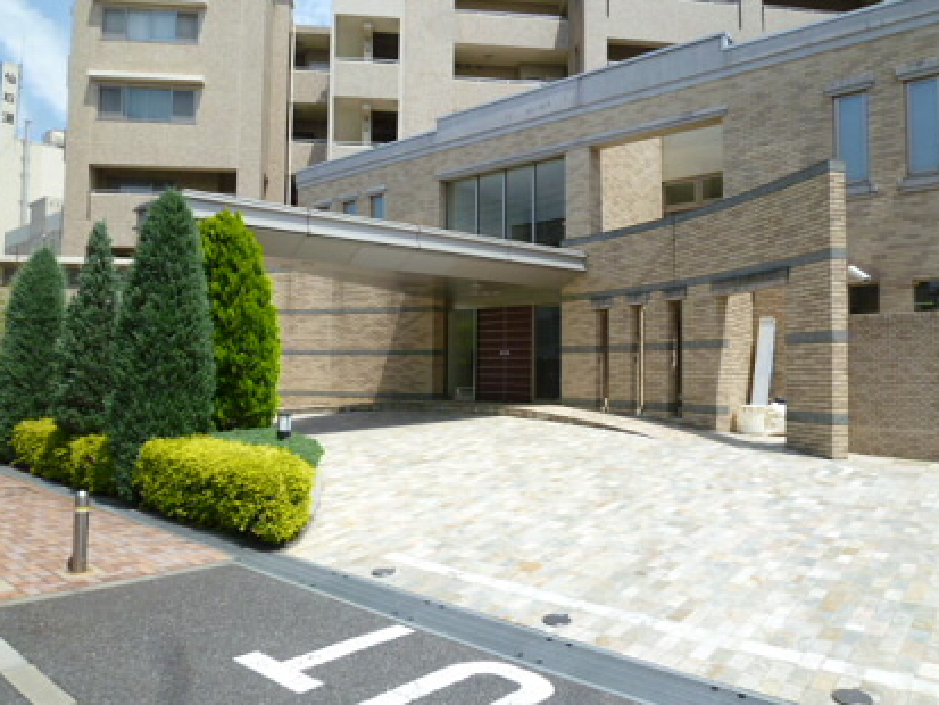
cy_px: 349
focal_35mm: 25
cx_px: 475
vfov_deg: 54.9
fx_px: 678
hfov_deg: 69.4
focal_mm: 4.3
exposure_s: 1/400
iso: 100
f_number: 5
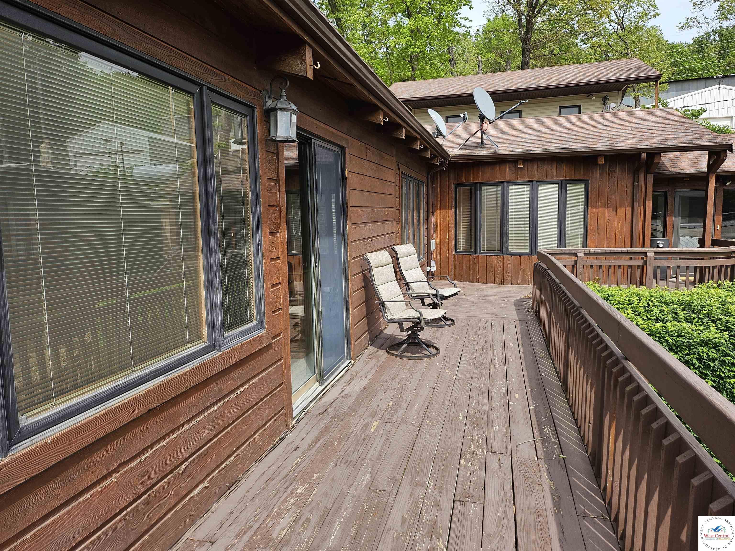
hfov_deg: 71.6
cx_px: 368
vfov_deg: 56.8
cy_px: 276
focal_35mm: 24
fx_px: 510
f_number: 1.8
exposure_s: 1/1433
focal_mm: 5
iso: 50
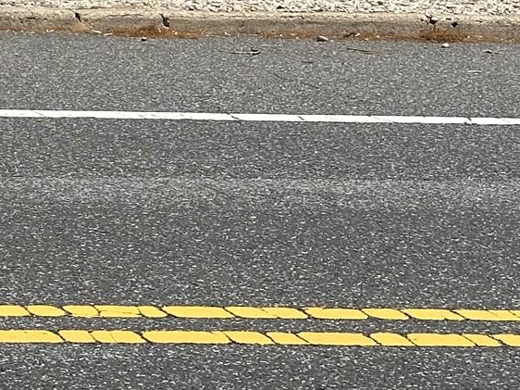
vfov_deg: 8.3
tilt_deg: -2.7
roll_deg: -0.4
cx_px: -395
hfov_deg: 10.6
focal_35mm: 175
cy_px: -166
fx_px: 2628
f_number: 1.78
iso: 64
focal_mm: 6.86
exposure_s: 1/4367
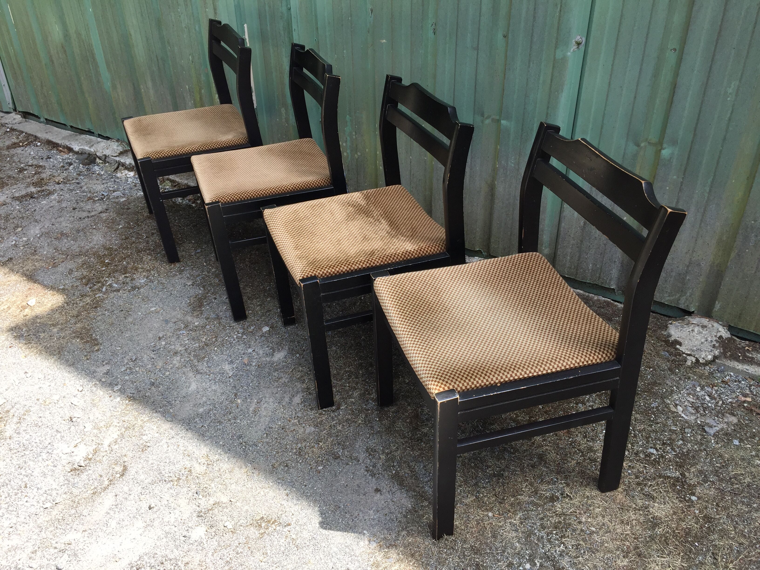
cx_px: 380
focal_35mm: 29
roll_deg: +0.0
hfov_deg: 61.7
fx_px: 637
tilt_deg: -33.5
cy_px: 285
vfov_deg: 48.2
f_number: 2.2
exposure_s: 1/534
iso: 32
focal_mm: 4.15
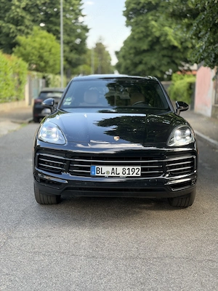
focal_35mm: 48
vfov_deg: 39.7
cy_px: 146
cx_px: 109
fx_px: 403
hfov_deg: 30.3
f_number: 1.78
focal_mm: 6.76
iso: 80
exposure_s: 1/394
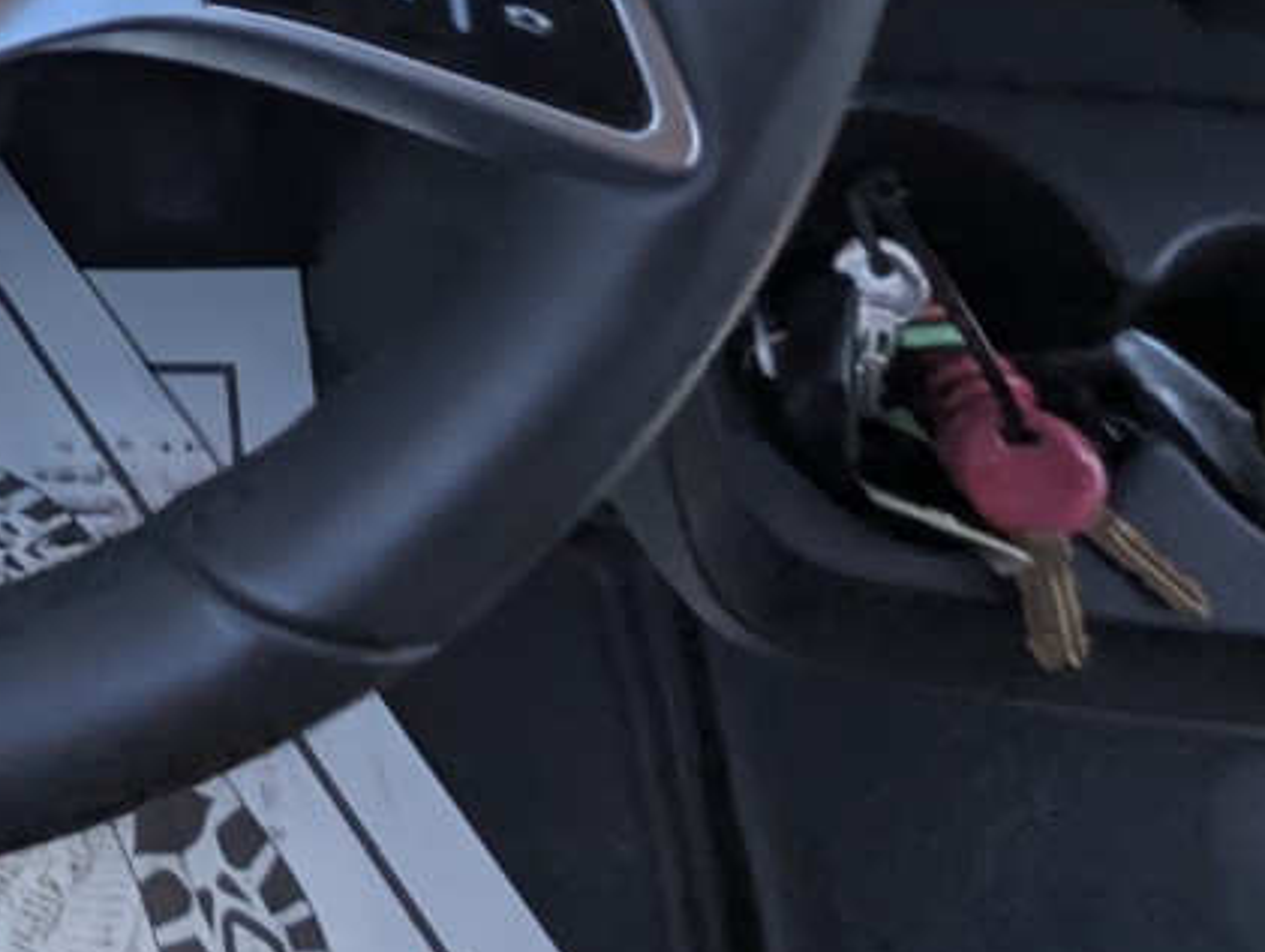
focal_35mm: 53
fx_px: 1940
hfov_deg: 30.8
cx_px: -236
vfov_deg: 21.9
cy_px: -553
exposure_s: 1/303
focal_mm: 2.35
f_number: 2.2
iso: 33
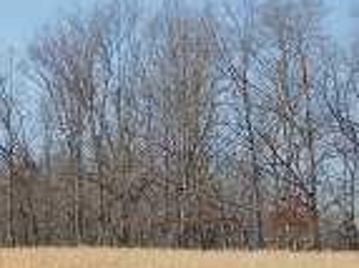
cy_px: 178
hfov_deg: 9.9
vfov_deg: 7.5
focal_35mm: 197
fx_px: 2041
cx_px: -43
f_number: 7.1
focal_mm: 6
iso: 80
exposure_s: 1/200
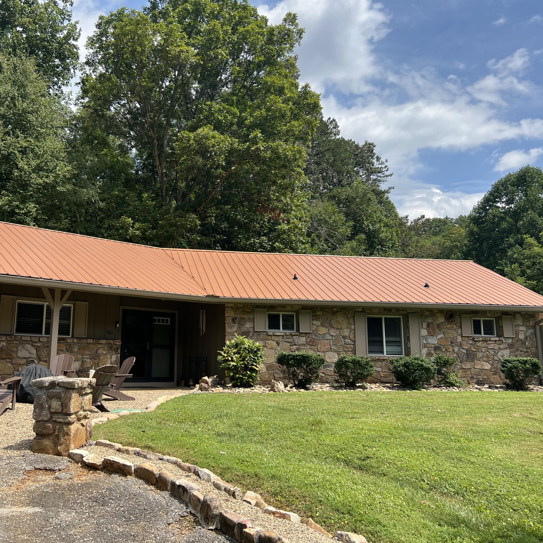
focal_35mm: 31
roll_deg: -0.8
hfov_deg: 52.1
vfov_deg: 52.5
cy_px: 271
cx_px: 213
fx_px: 550
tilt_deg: +7.5
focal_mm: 5.7
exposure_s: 1/2915
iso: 50
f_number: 1.5
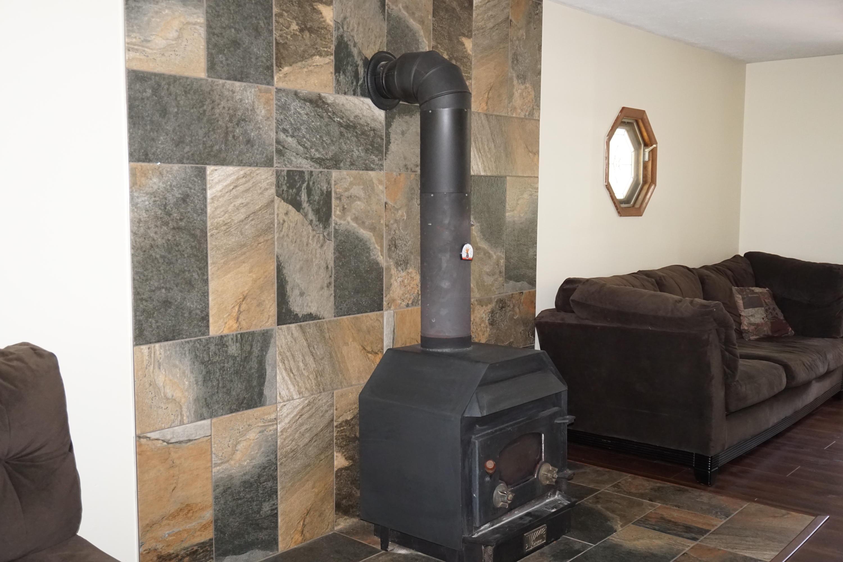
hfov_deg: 53.1
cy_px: 281
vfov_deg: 36.9
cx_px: 422
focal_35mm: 36
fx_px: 843
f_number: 4.5
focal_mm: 24
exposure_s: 1/60
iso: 2000
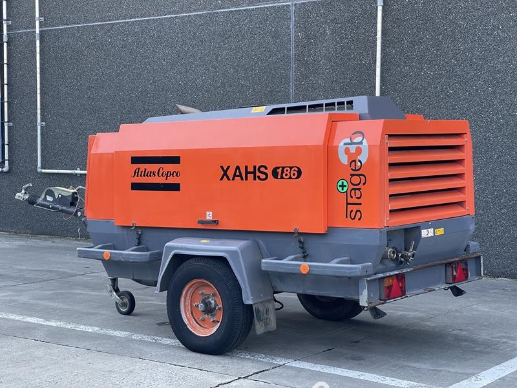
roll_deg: +0.1
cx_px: 258
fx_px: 956
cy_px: 194
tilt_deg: -3.8
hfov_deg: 30.3
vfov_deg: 22.9
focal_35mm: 64
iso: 32
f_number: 2.2
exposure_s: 1/99
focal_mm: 7.5
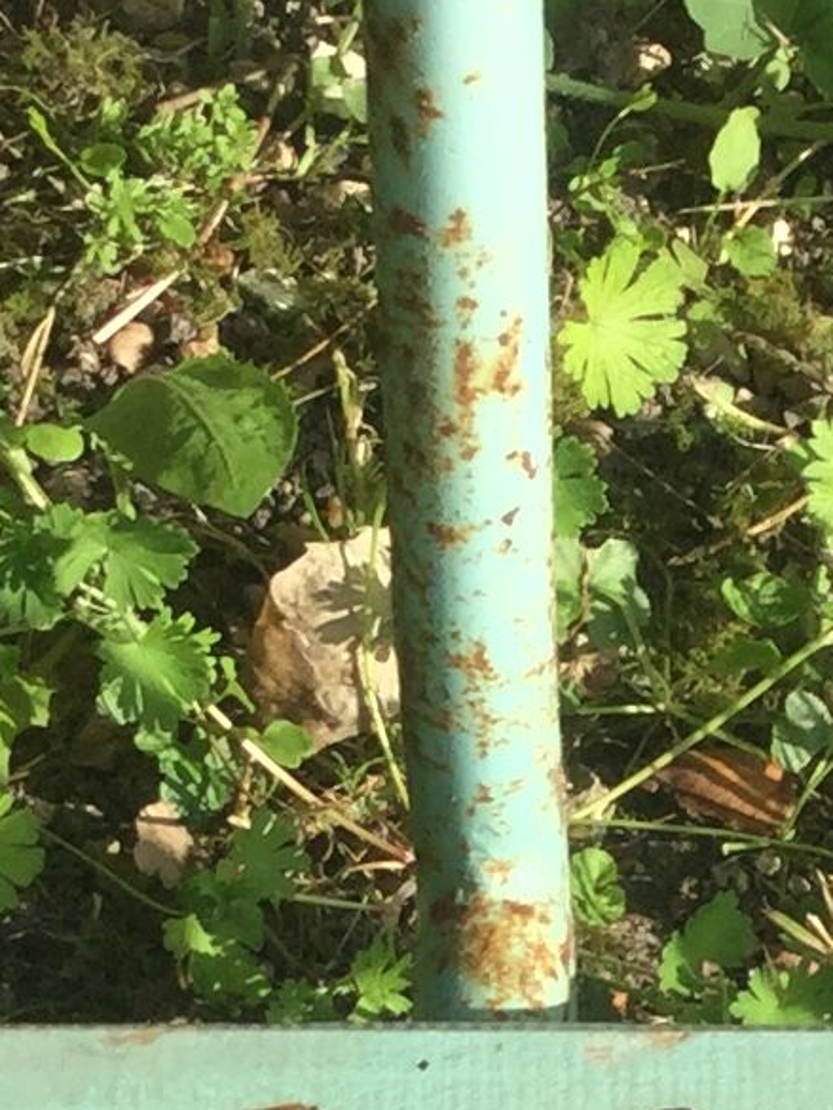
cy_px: 1209
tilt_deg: -58.4
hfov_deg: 8.5
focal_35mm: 173
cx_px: 831
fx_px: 5549
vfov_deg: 11.3
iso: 25
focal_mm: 3.3
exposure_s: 1/696
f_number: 2.4
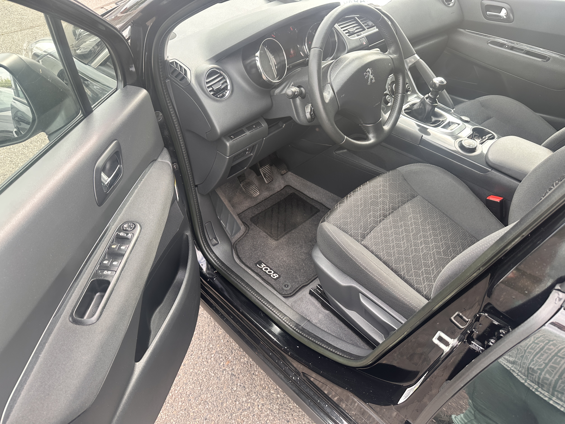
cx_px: 282
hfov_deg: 71.6
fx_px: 392
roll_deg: -1.3
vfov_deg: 56.8
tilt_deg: -42.7
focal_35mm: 24
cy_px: 212
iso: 64
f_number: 1.78
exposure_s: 1/166
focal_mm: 6.86
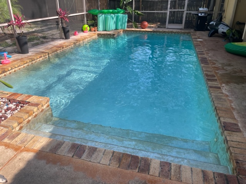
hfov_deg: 67.3
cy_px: 92
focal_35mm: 26
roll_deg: +0.1
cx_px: 123
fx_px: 185
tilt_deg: -25.4
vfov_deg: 53.1
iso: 32
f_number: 1.6
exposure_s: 1/626
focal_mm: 4.2
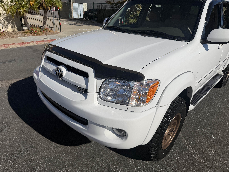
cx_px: 114
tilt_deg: -24.3
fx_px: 159
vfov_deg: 56.8
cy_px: 86
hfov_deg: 71.6
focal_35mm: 24
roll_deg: -2.1
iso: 80
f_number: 1.78
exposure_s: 1/17544
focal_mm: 6.76
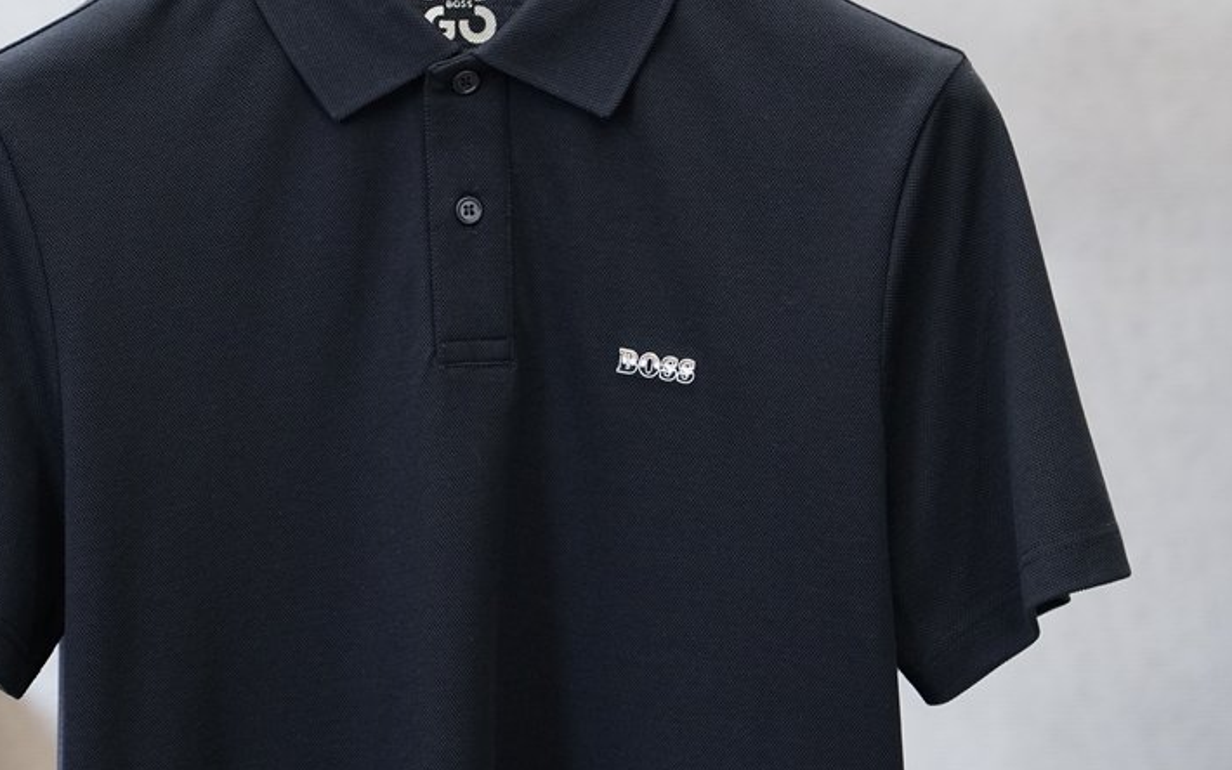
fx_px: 4761
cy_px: 206
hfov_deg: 14.7
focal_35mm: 142
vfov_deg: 9.2
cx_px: 455
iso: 640
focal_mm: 61
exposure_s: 1/125
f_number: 4
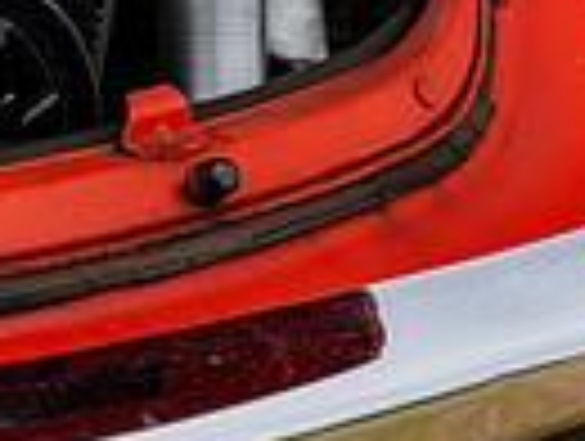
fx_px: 2523
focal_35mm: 149
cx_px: -244
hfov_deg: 12.7
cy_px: -304
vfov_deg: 9.6
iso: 200
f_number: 3.5
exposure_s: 1/320
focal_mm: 15
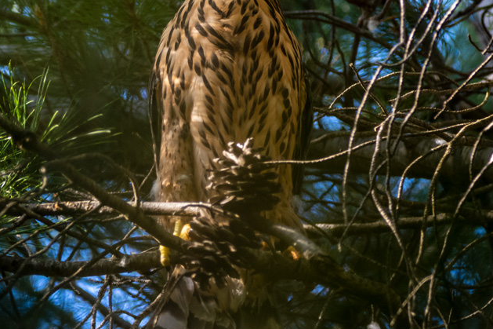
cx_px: 203
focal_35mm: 626
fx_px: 8570
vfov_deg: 2.2
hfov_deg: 3.3
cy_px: 92
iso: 1250
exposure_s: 1/320
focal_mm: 250
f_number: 5.6
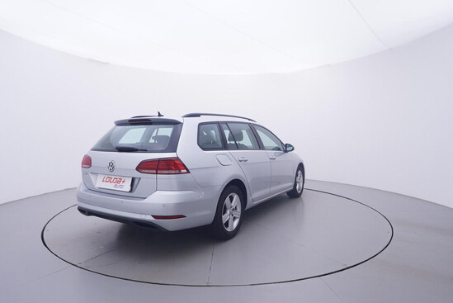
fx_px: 283
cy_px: 152
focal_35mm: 22
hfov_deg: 77.3
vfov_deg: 56.2
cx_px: 226
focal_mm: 15
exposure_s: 1/80
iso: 200
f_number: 5
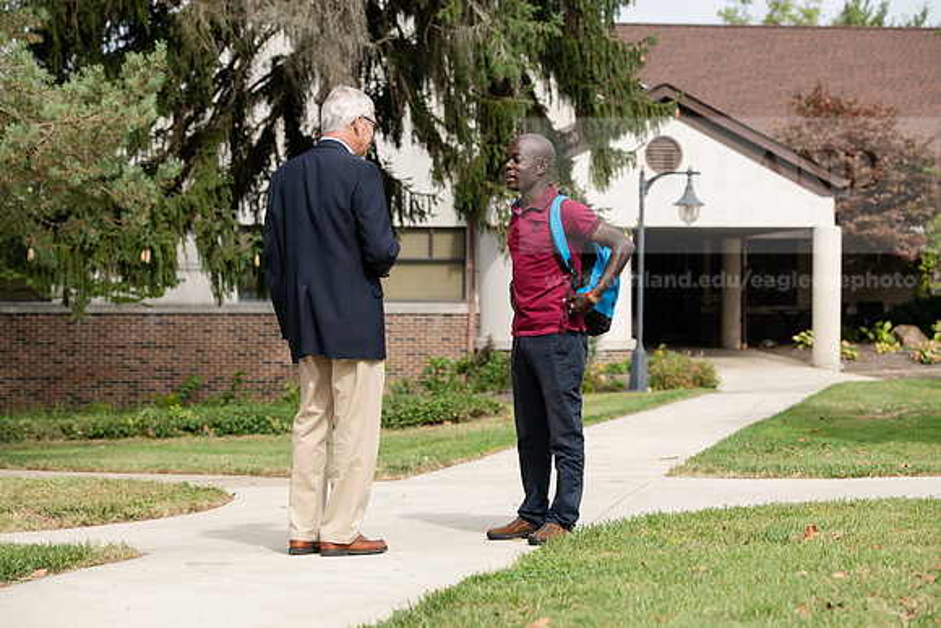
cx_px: 470
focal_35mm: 95
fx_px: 2484
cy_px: 314
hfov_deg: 21.5
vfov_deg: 14.4
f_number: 5.6
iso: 250
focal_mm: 95
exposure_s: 1/640
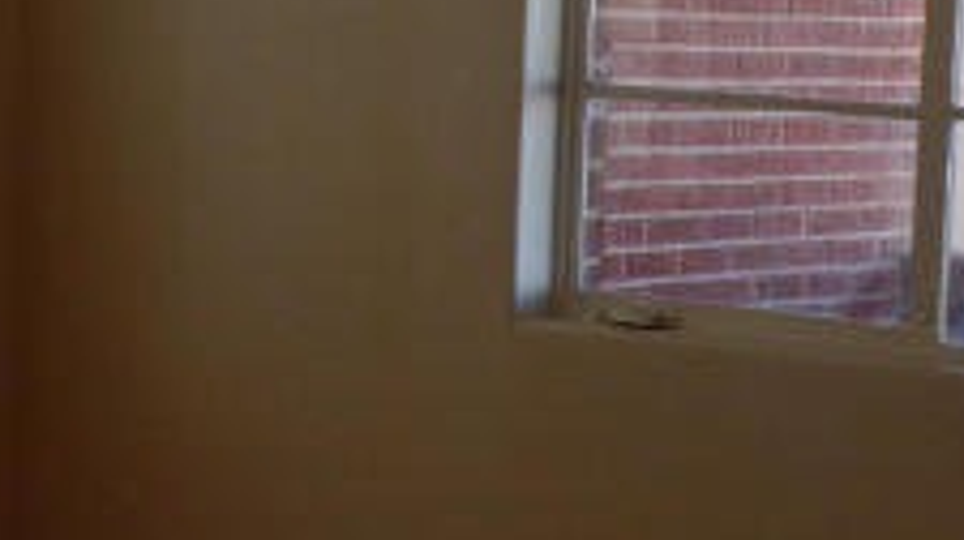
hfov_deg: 15.4
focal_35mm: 139
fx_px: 3549
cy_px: 309
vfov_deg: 8.7
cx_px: 206
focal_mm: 5
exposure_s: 1/45
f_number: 3.3
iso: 80
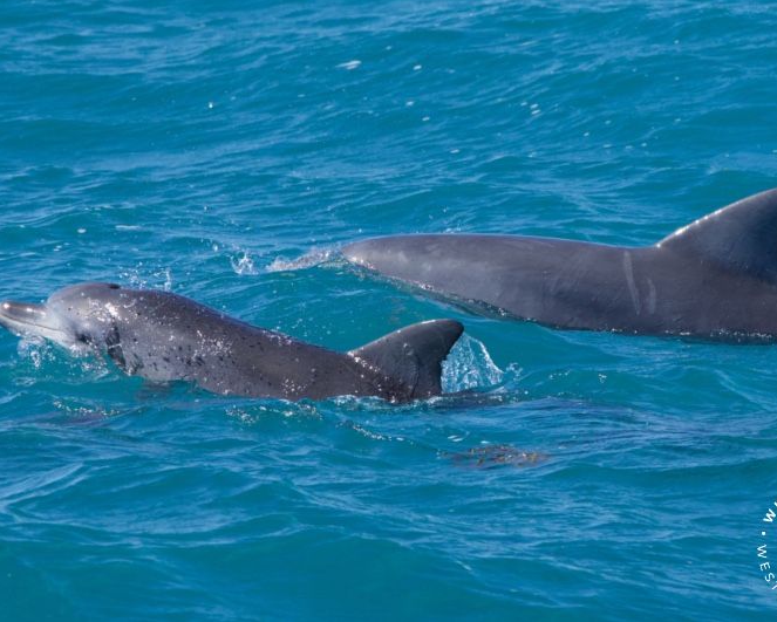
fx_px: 15621
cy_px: 311
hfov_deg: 2.8
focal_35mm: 679
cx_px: 429
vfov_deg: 2.3
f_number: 8
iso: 1600
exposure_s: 1/3200
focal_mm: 600
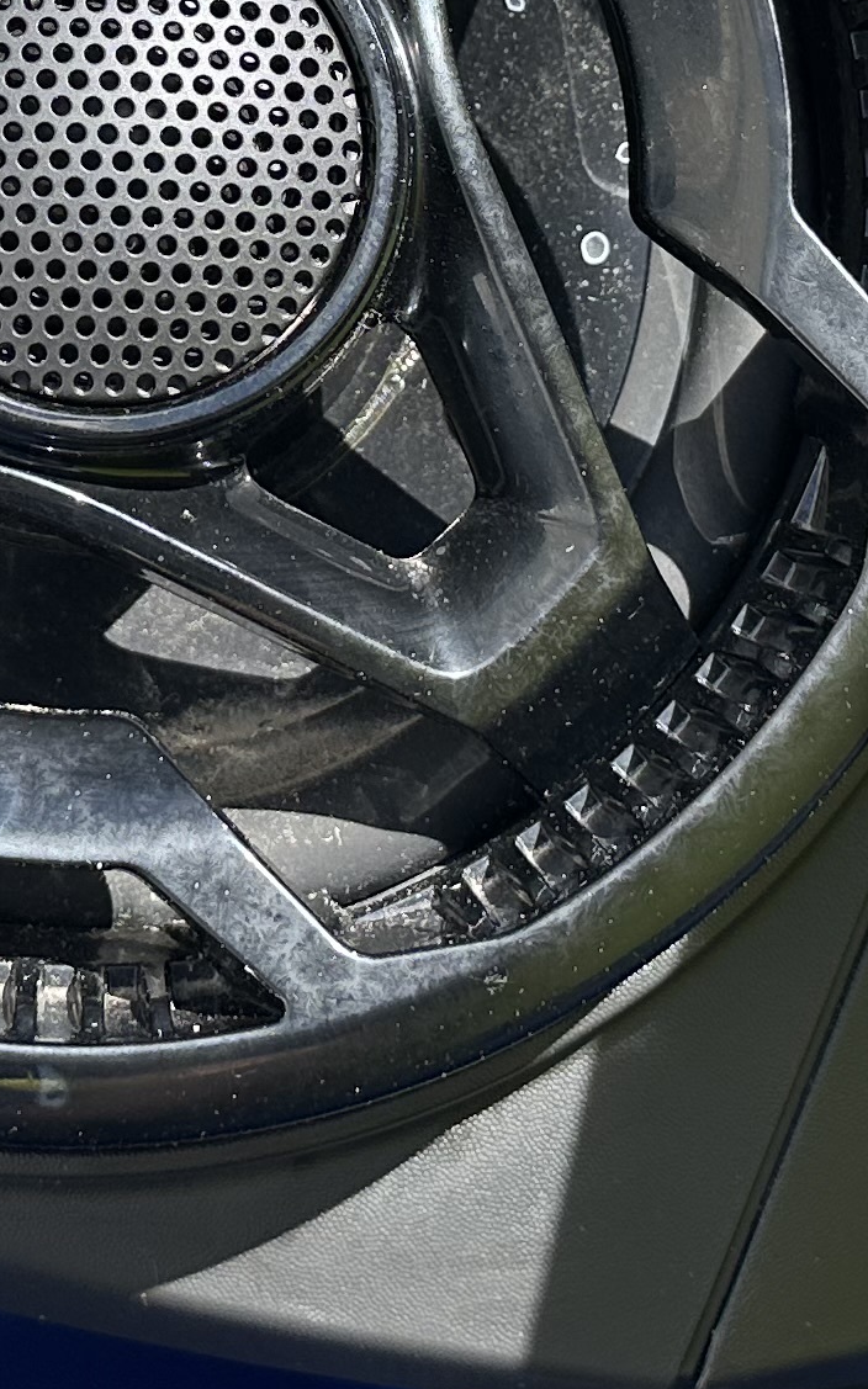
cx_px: 316
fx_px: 3446
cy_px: 187
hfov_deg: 14.3
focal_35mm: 91
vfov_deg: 22.3
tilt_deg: -39.4
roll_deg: +7.9
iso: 80
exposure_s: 1/2070
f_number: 1.78
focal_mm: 6.86
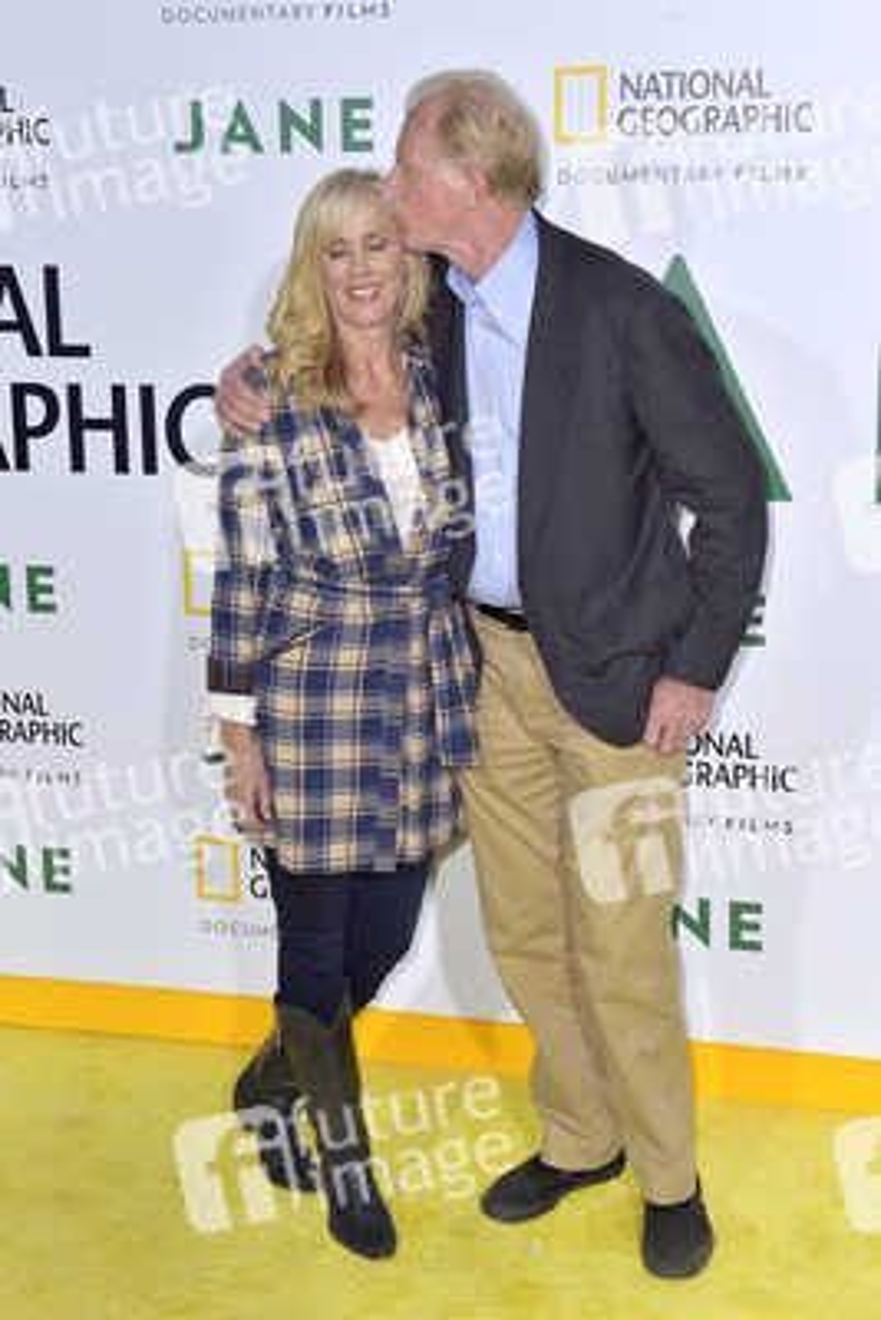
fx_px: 1834
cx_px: 440
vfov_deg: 39.6
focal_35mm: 50
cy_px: 660
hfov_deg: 27.0
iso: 500
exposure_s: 1/320
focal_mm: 50
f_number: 6.3
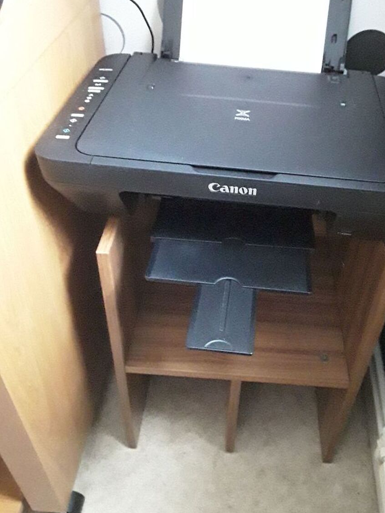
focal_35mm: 32
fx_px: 474
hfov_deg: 44.0
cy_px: 220
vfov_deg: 56.6
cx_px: 228
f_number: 1.9
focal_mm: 2.91
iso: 2000
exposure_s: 1/17
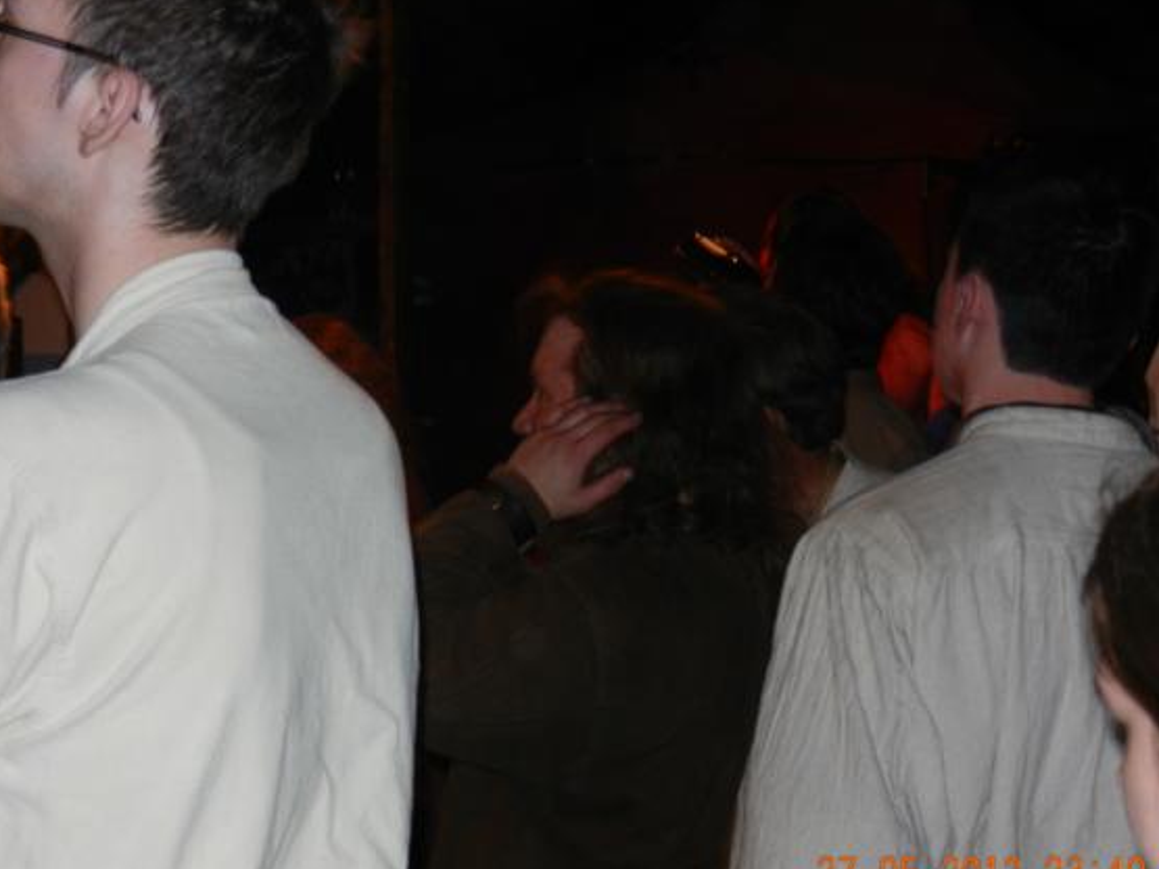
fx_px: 3515
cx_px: 560
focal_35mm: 105
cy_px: 476
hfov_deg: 18.7
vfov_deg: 14.1
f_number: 4.9
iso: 500
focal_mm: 16.3
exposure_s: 1/30
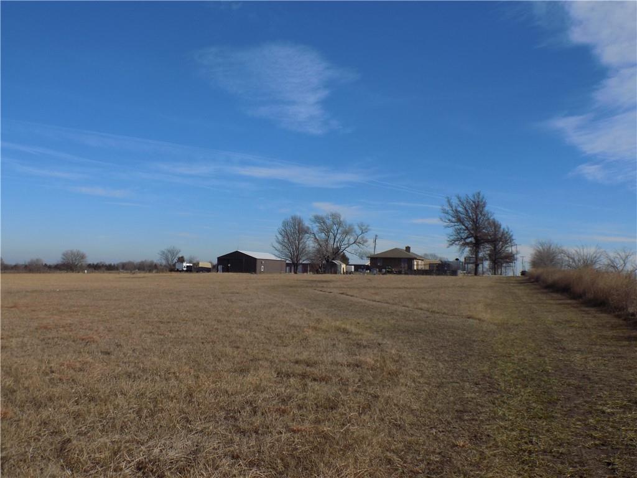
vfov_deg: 38.7
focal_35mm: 37
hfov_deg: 50.1
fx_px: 681
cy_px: 239
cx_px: 318
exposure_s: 1/1500
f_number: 3.5
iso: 80
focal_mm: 6.6
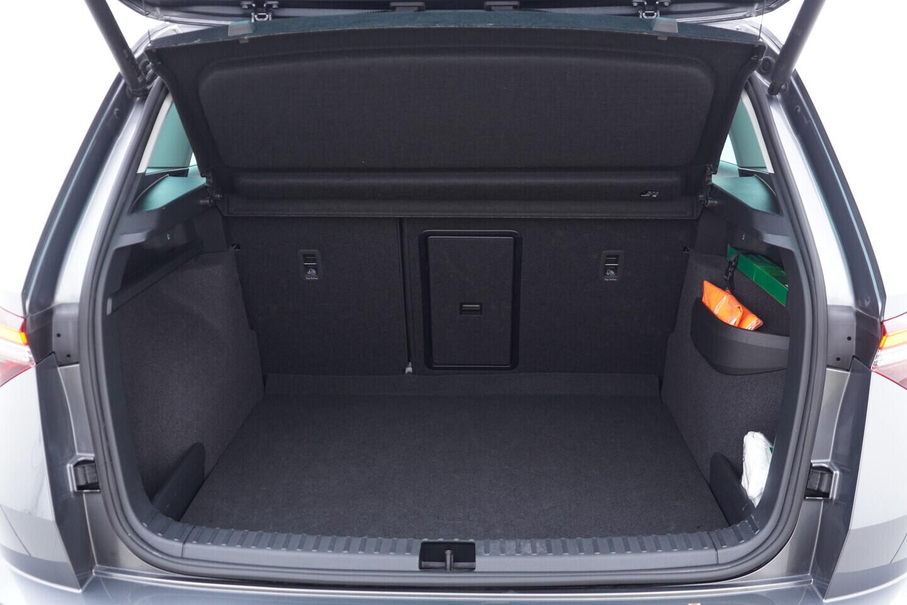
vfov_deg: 36.9
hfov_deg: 53.1
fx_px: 907
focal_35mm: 36
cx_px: 454
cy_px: 302
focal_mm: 24
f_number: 2.8
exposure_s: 1/40
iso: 500
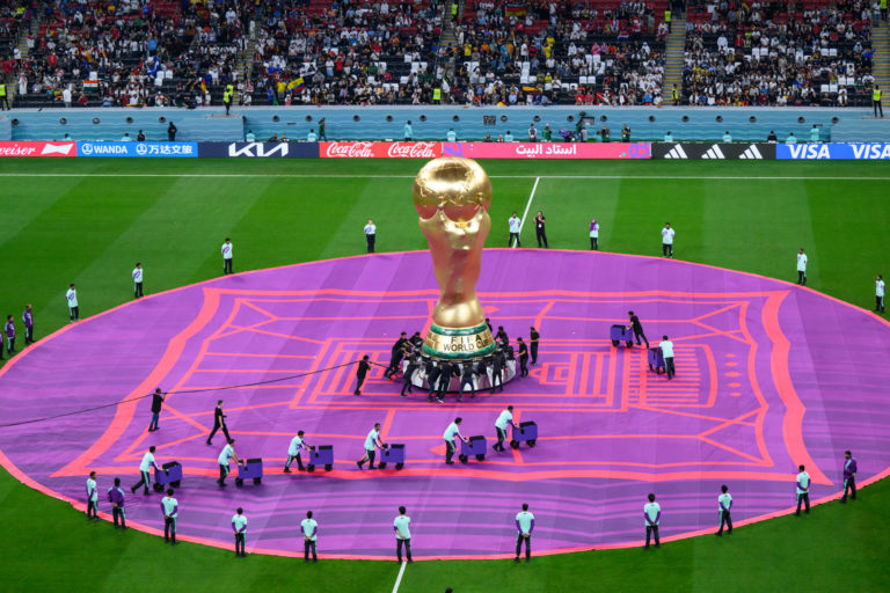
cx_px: 445
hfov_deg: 24.5
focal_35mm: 83
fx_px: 2052
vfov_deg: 16.5
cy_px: 296
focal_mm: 83
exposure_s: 1/2000
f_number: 3.2
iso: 2000
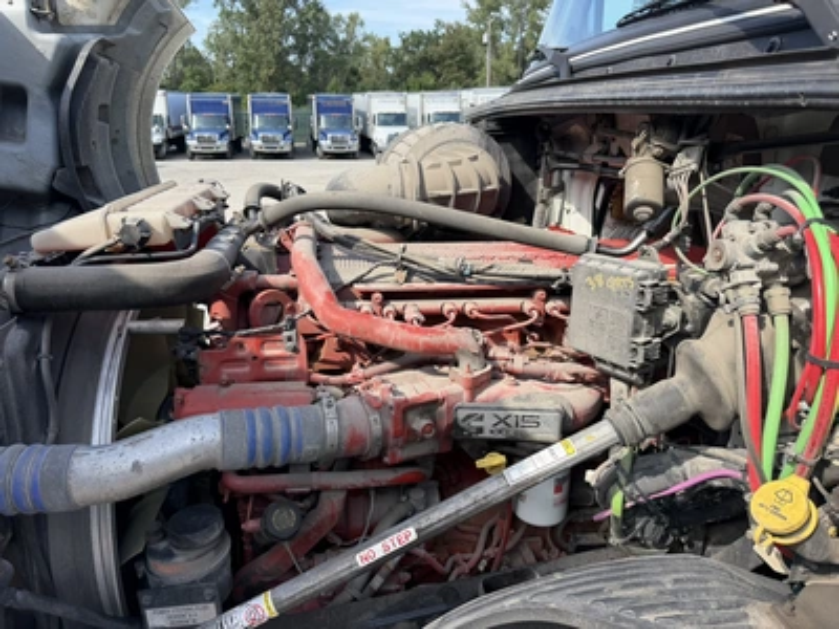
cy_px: 314
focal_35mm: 24
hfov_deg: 71.6
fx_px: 582
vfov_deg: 56.8
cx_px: 420
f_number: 1.78
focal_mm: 6.76
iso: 80
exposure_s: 1/1230
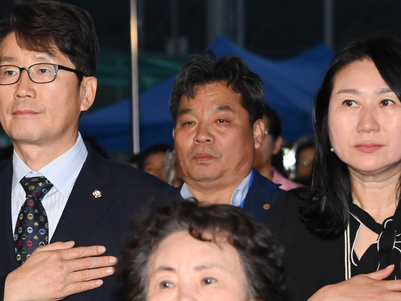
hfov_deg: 8.7
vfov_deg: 6.6
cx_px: 51
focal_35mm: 226
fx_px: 2618
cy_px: 182
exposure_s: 1/250
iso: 3200
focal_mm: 105
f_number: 6.3
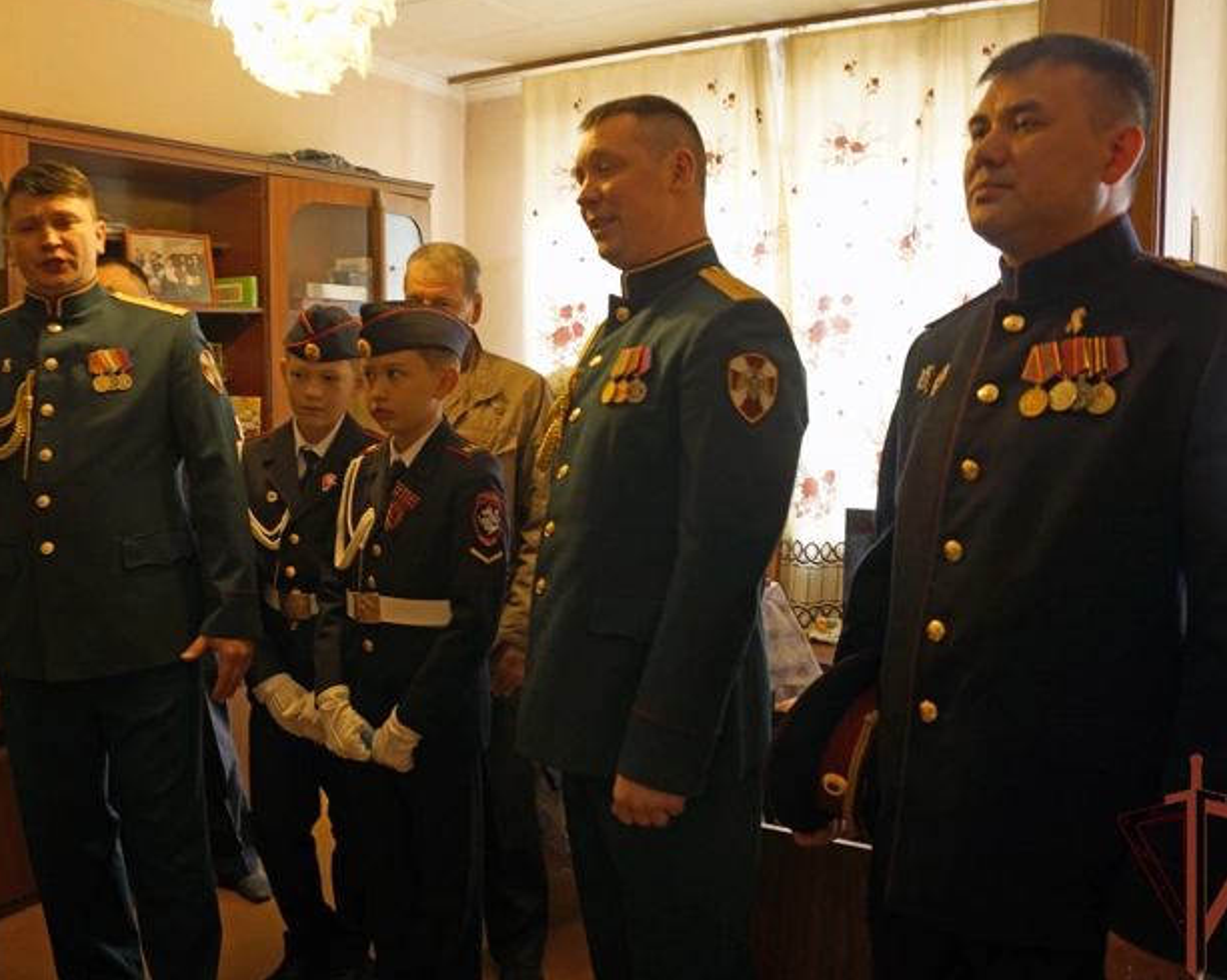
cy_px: 490
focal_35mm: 31
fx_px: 1125
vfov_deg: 47.1
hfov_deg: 57.0
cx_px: 536
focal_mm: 18
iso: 160
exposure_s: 1/13
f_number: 4
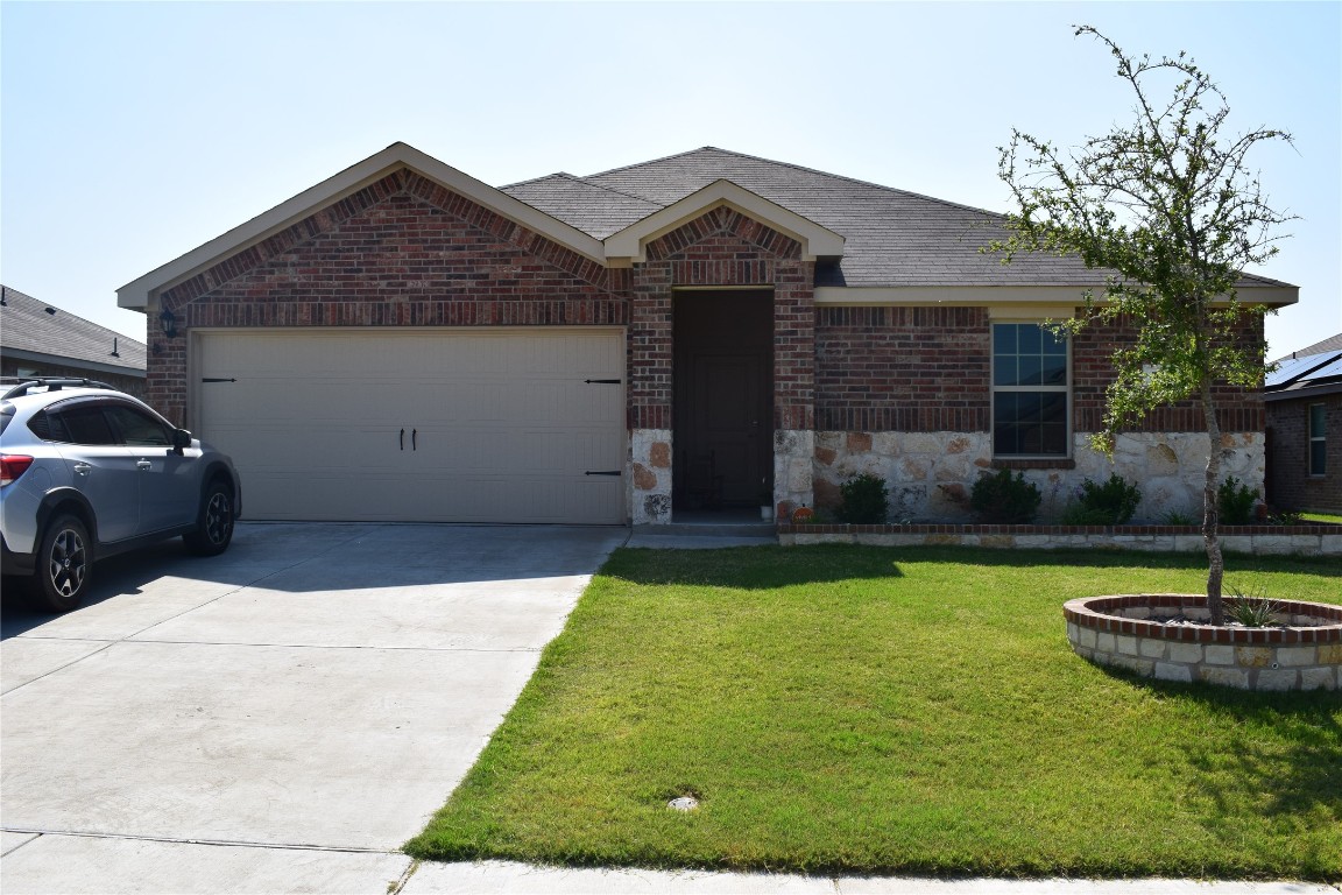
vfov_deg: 40.0
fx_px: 1230
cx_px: 671
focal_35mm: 33
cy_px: 448
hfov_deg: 57.2
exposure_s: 1/500
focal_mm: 22
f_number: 11
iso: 360
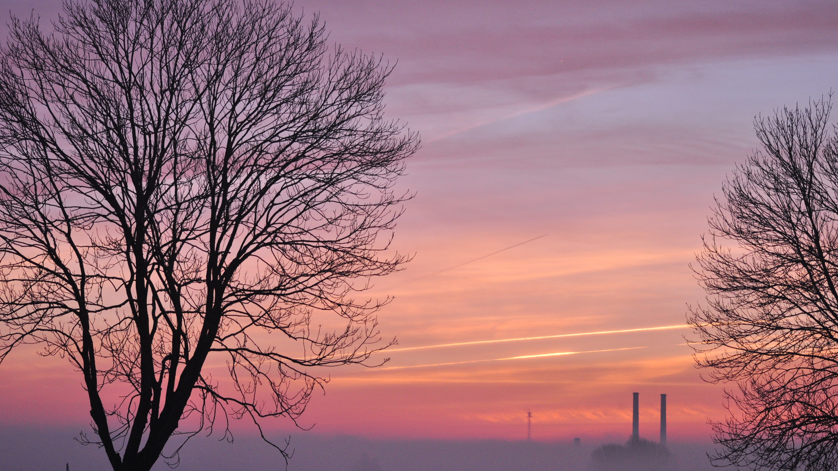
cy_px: 264
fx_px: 2444
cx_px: 419
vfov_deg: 11.0
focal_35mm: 110
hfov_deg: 19.5
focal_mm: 70
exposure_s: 1/1000
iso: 450
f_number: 4
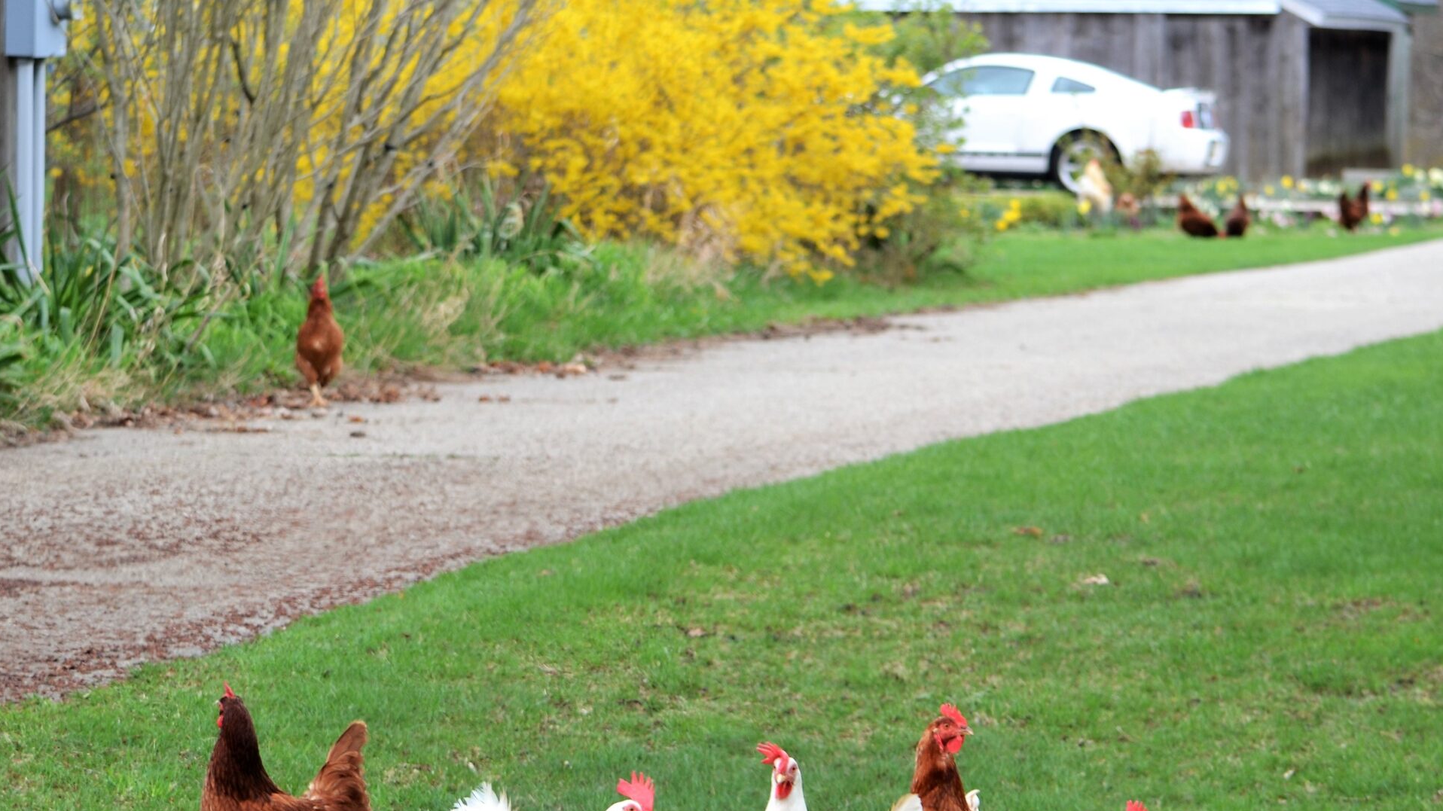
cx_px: 696
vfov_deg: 7.2
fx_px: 6427
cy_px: 522
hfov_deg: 12.8
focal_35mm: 168
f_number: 5.6
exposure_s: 1/125
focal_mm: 80
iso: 220
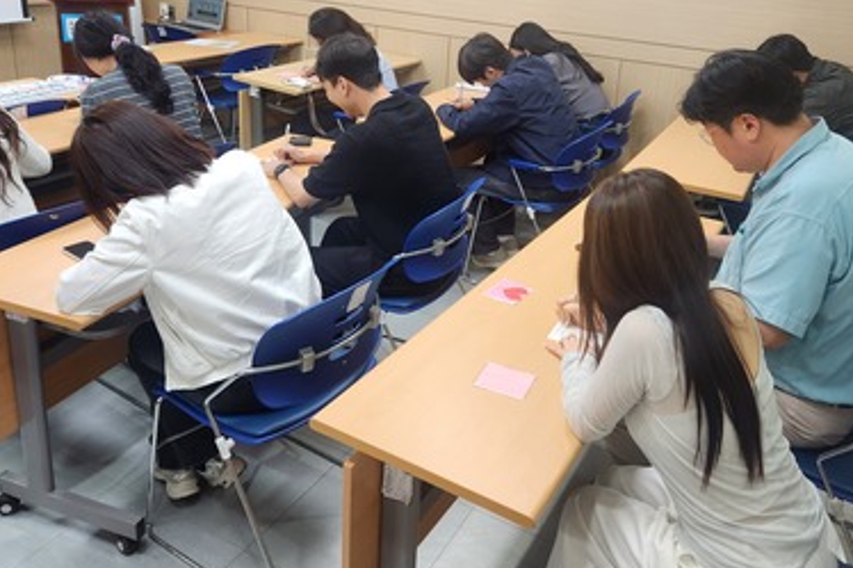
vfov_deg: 40.3
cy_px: 168
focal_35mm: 32
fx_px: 758
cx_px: 458
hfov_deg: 58.7
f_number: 1.8
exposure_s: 1/120
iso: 125
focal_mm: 5.4
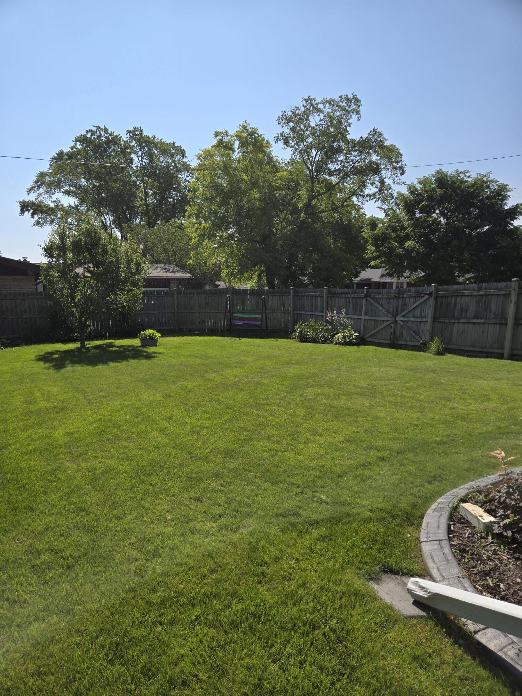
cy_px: 348
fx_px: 462
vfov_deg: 73.9
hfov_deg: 58.9
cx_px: 261
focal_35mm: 23
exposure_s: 1/2657
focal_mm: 5.4
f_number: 1.8
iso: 25
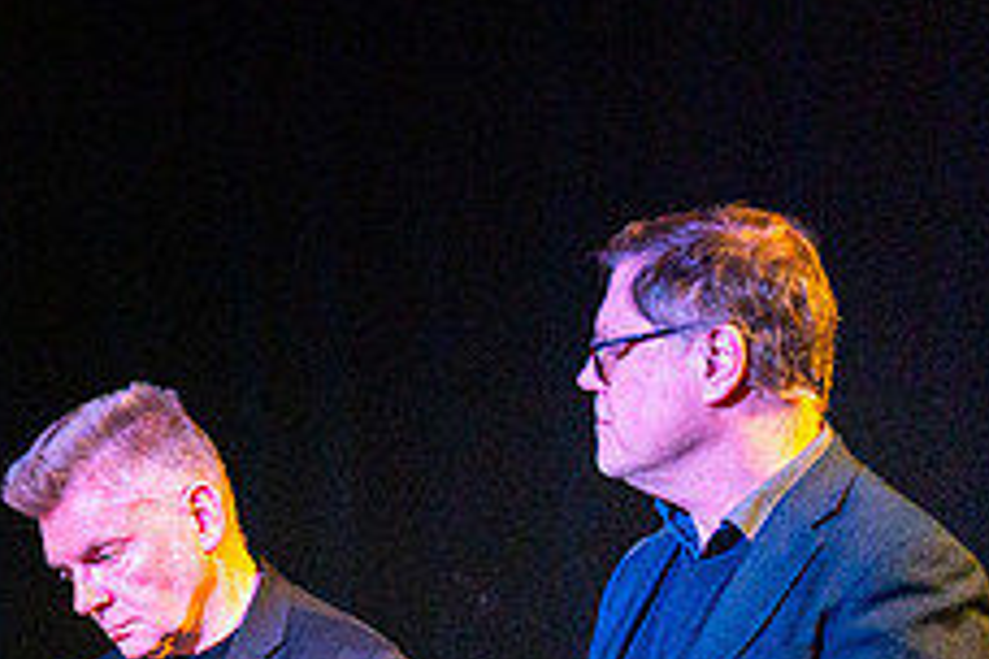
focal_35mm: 183
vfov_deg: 7.4
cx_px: 22
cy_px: 830
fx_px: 5027
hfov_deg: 11.1
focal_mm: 70
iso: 3200
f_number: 2.8
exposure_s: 1/125
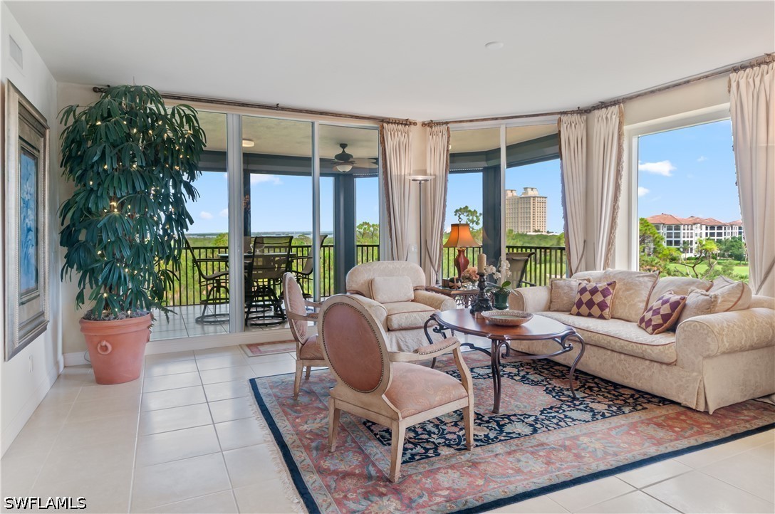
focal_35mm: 21
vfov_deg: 59.3
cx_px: 388
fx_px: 451
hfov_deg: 81.3
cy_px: 257
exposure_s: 1/3
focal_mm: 14
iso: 200
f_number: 8
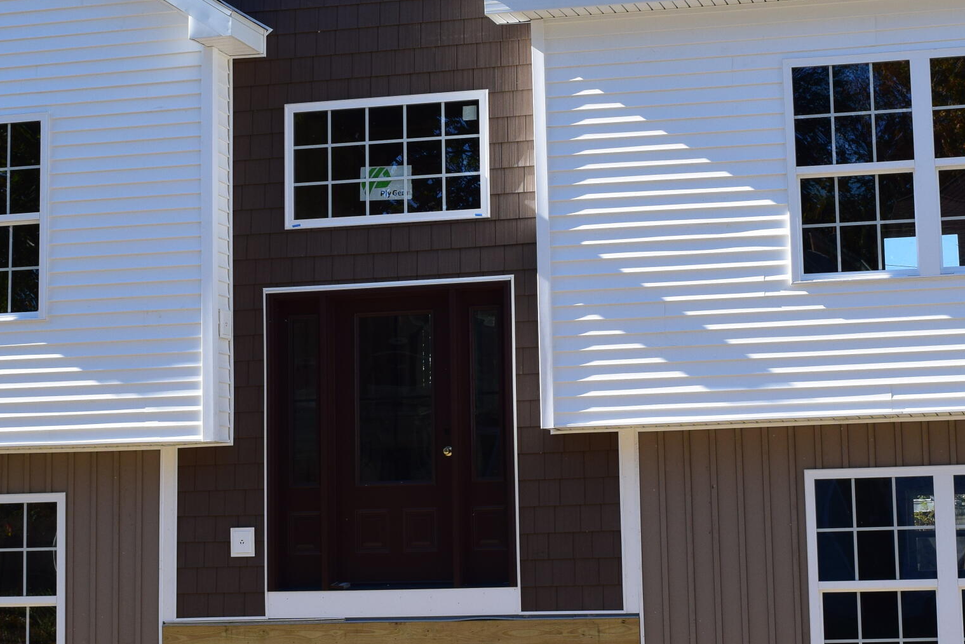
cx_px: 612
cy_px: 247
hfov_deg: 26.2
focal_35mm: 77
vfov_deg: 17.7
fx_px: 2064
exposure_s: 1/400
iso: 400
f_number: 11
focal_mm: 26
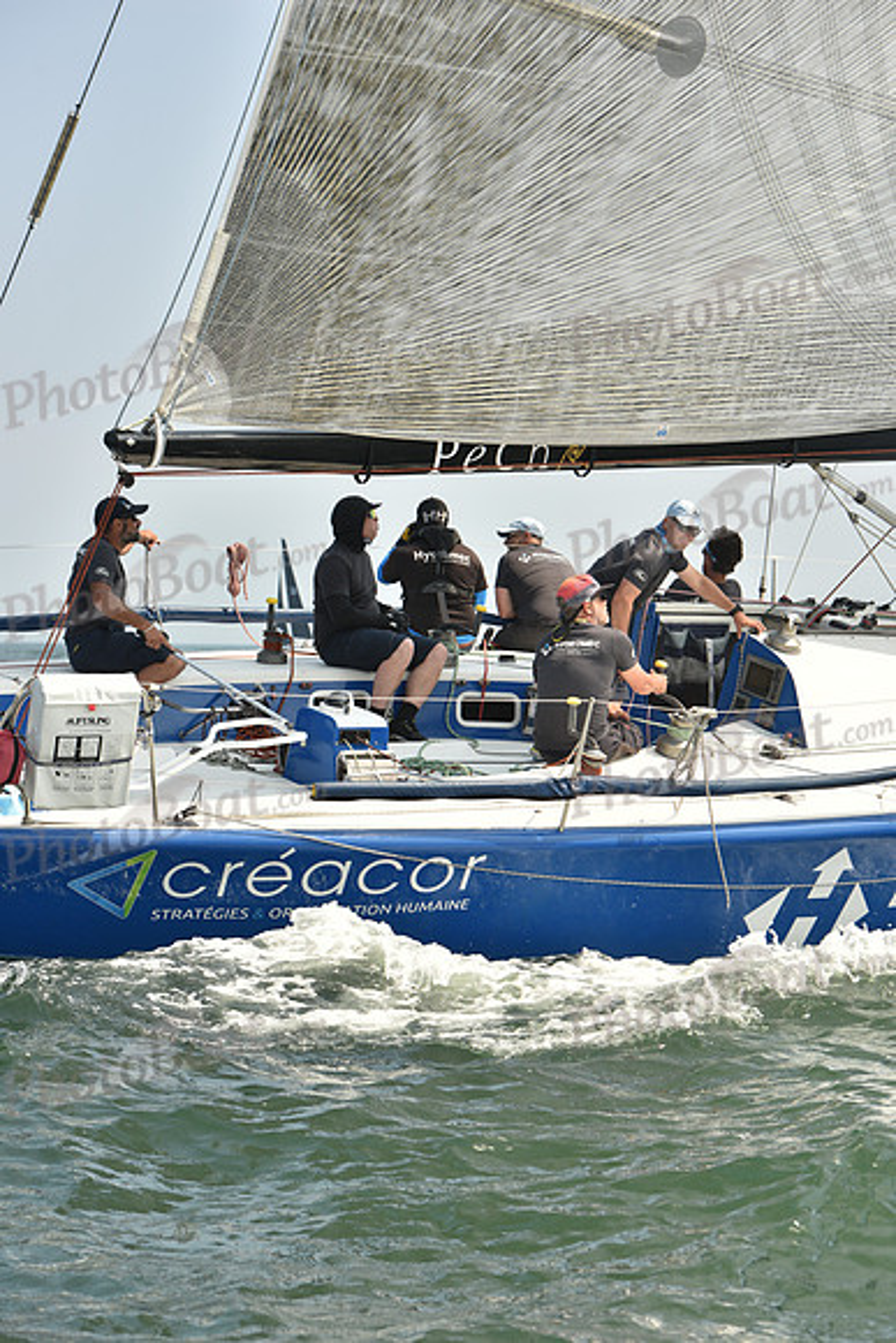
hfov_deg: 15.9
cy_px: 672
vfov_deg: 23.6
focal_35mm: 86
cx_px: 448
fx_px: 3209
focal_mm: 86
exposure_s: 1/800
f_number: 7.1
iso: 250
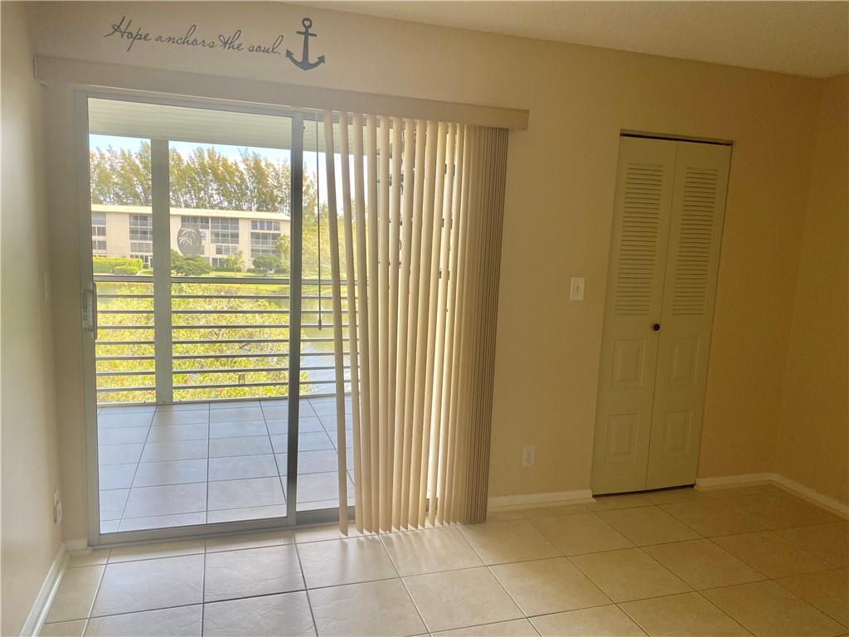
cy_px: 318
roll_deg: -2.3
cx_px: 424
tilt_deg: -7.5
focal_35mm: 26
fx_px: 638
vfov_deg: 53.1
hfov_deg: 67.3
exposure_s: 1/129
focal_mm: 4.25
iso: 32
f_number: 1.8
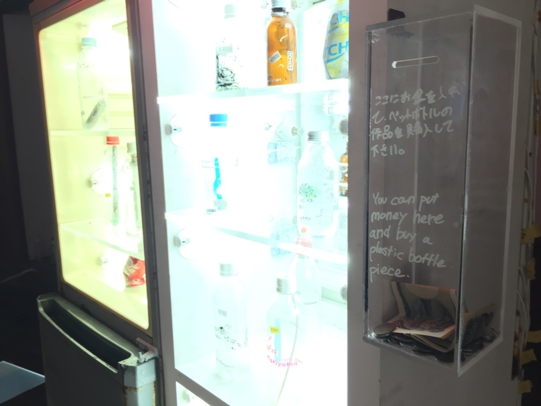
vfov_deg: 48.2
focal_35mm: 29
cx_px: 270
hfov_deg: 61.7
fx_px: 453
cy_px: 203
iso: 80
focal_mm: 4.15
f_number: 2.2
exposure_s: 1/30
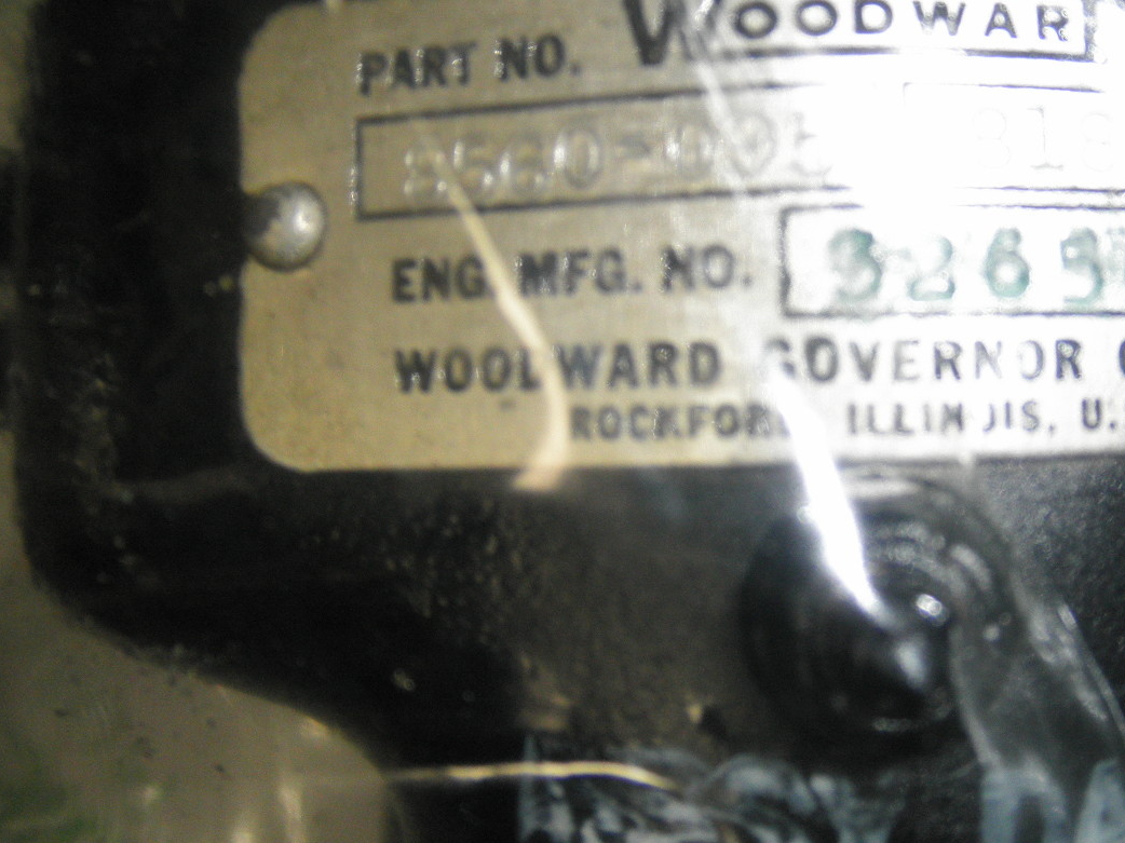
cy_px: 276
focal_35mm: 43
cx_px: 811
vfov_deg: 33.3
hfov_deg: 42.8
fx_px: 1397
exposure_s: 1/30
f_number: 8.5
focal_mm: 5
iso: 125
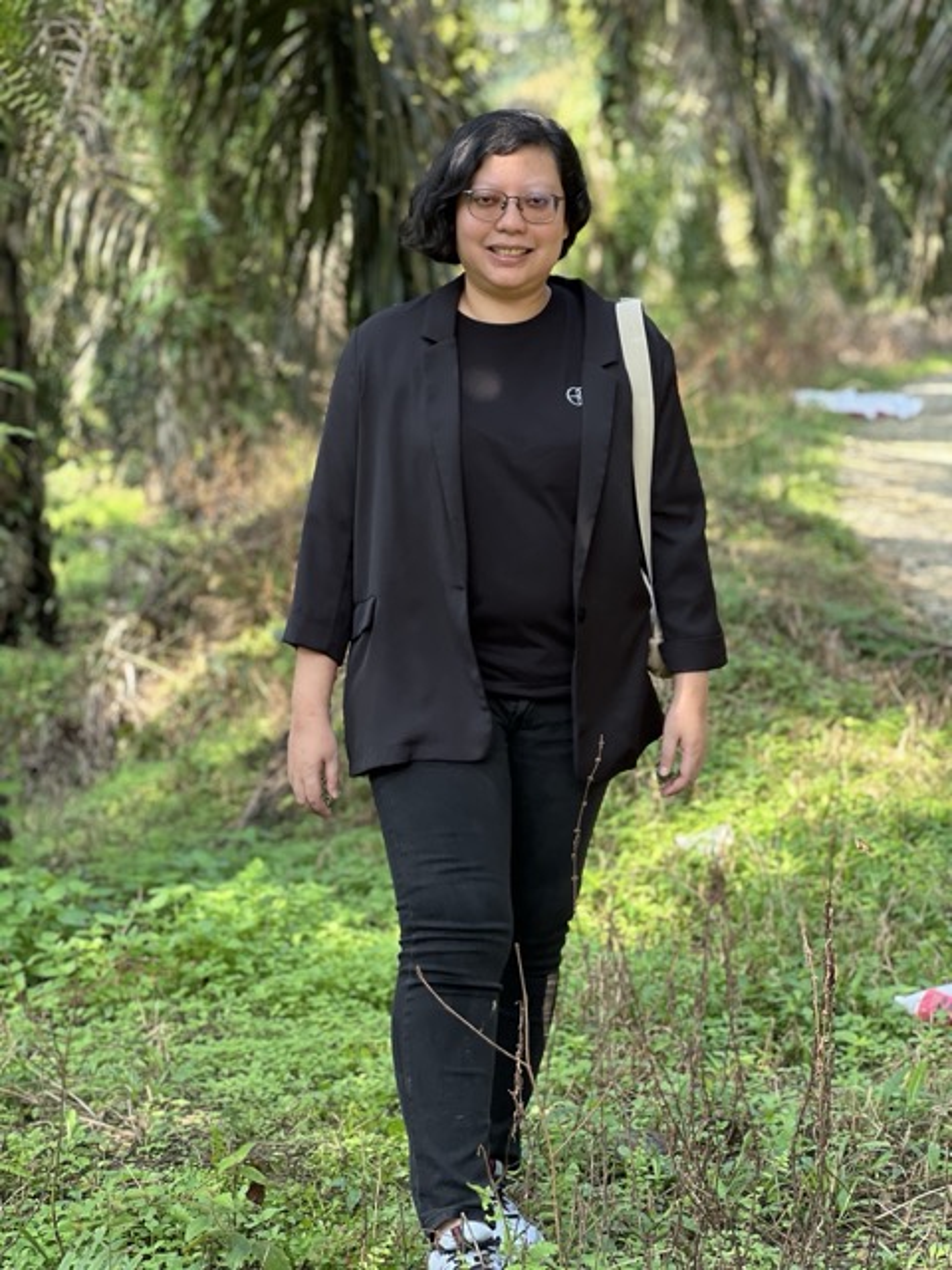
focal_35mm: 77
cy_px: 635
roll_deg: -1.1
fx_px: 2824
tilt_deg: -4.1
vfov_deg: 25.3
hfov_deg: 19.1
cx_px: 476
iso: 80
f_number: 2.8
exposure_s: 1/121
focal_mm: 9
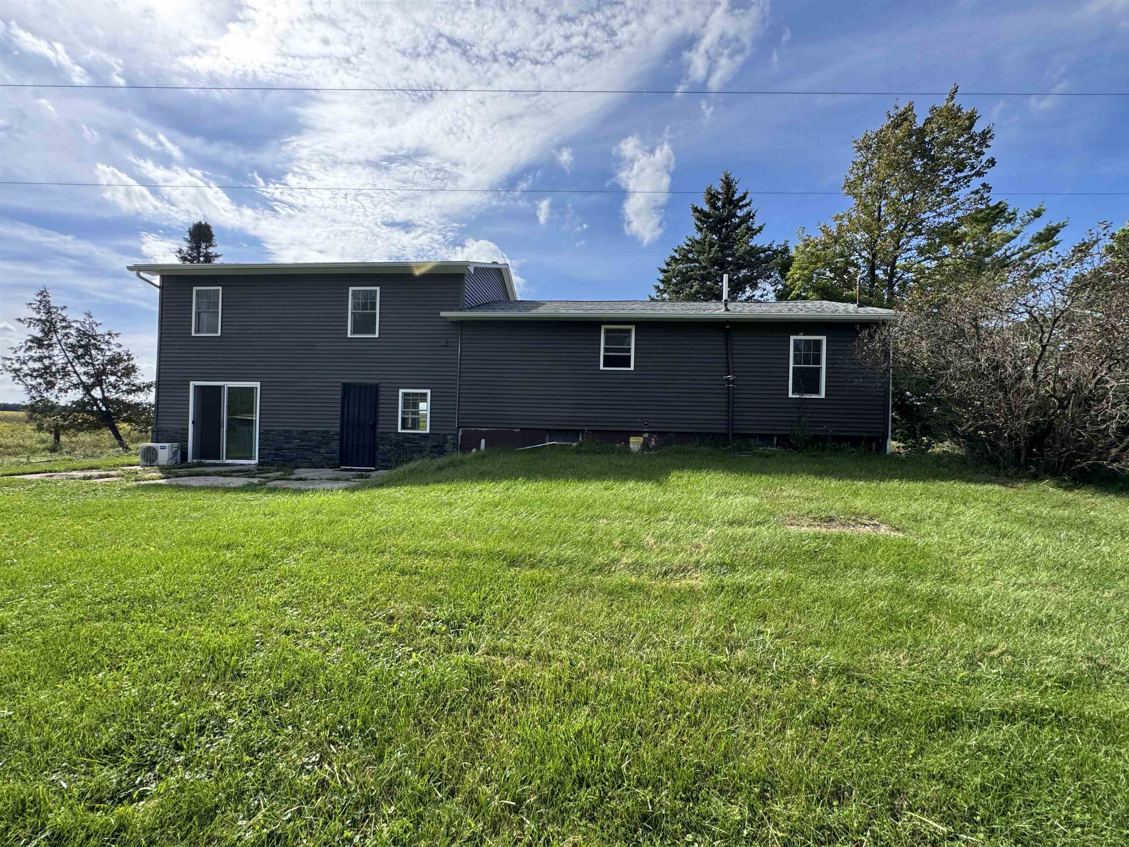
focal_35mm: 14
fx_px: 457
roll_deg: +0.7
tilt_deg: +4.1
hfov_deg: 102.1
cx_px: 564
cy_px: 424
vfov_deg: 85.7
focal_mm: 2.22
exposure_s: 1/687
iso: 40
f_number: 2.2
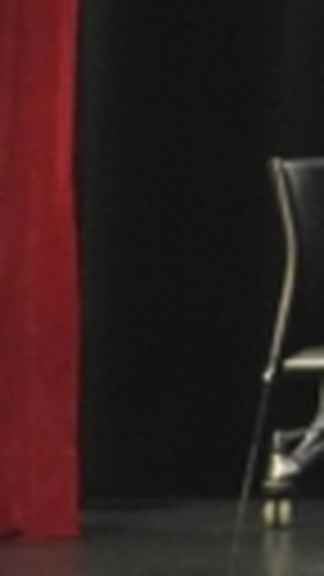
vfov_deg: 5.8
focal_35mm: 370
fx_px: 5651
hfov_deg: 2.9
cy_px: 155
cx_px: 2246
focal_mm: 44
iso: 12800
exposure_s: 1/60
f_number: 8
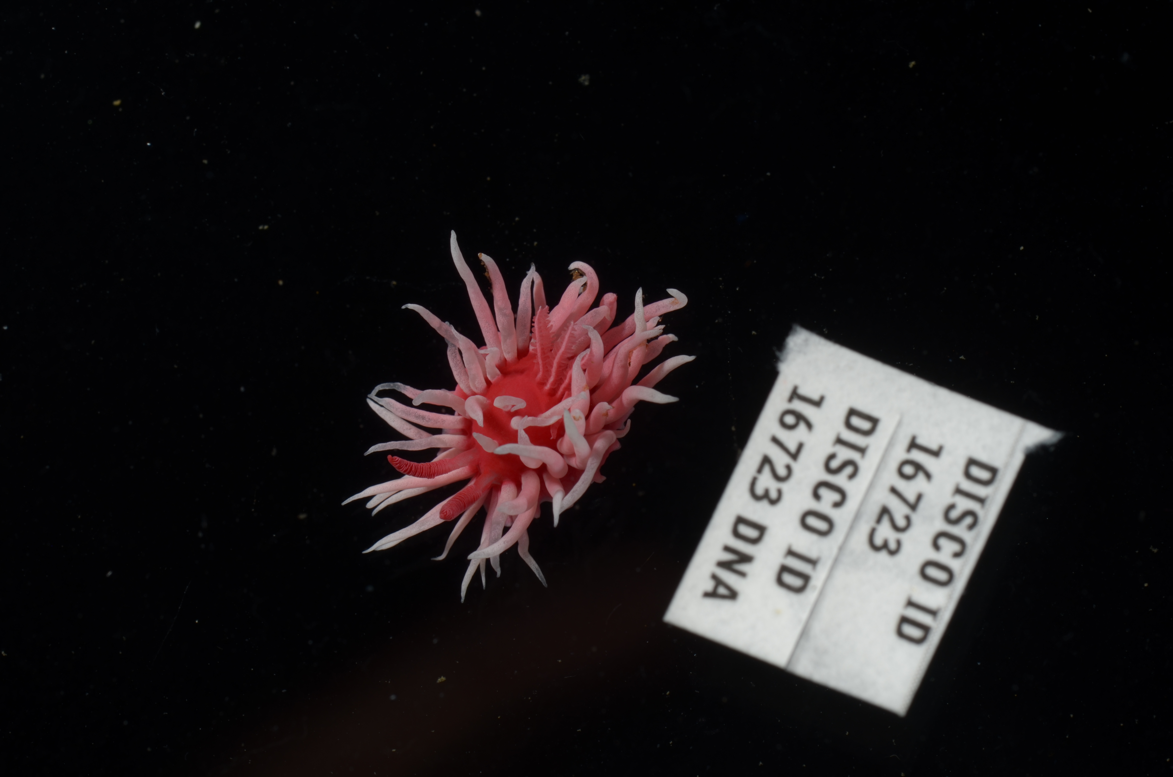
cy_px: 388
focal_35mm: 90
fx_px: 2926
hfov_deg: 22.7
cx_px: 586
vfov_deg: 15.1
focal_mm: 60
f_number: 18
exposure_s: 1/250
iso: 100
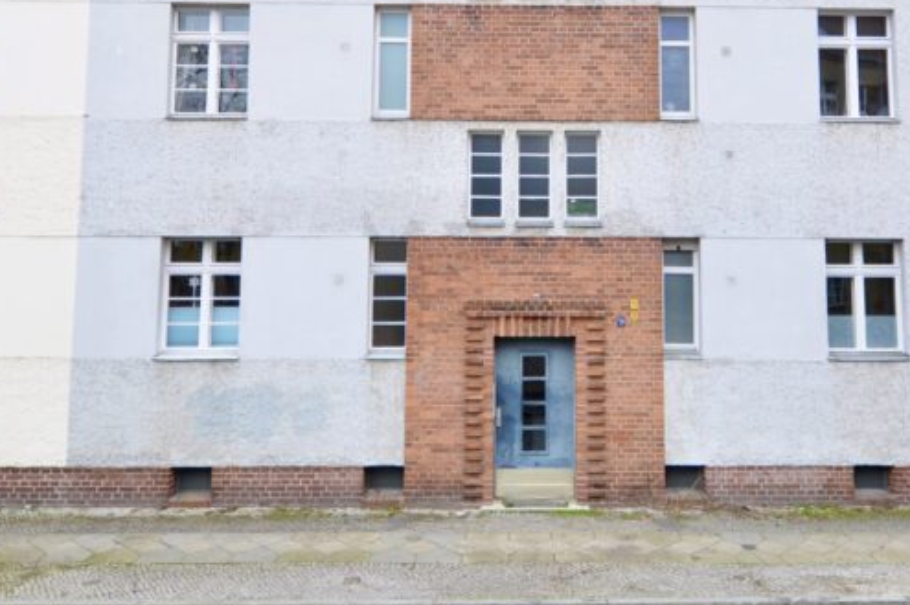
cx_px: 535
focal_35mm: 31
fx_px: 783
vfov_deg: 40.6
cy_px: 127
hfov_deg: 59.9
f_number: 3.5
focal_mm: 10
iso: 200
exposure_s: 1/100
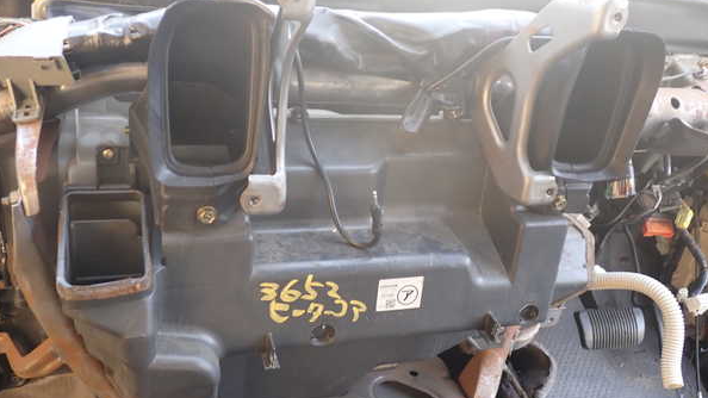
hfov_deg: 59.5
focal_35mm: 33
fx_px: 619
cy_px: 187
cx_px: 353
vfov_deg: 35.6
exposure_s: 1/60
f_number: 2.3
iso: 200
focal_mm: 5.4
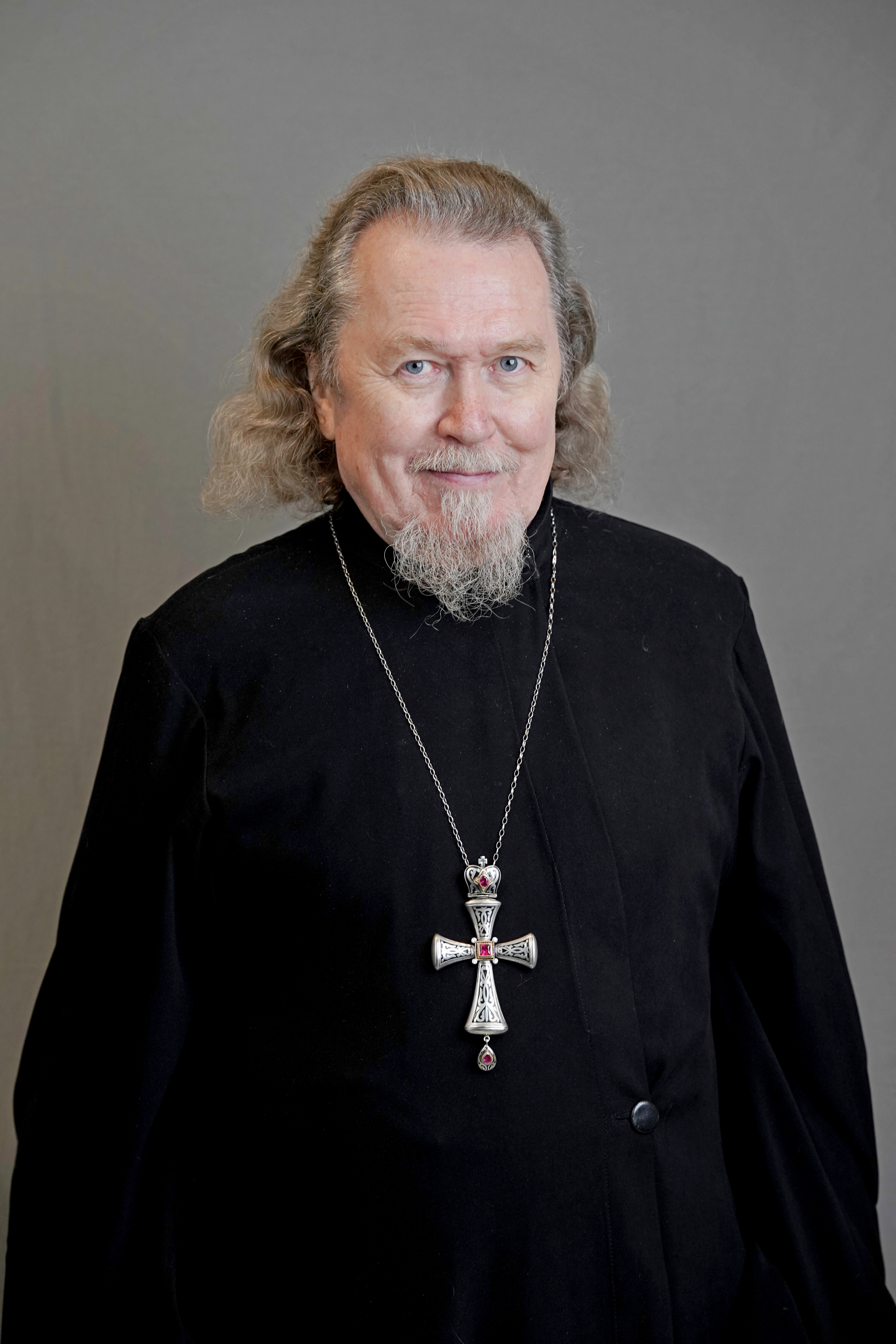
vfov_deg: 23.9
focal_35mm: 85
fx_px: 3173
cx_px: 448
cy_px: 672
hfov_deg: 16.1
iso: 1250
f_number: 3.5
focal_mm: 85
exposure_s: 1/100
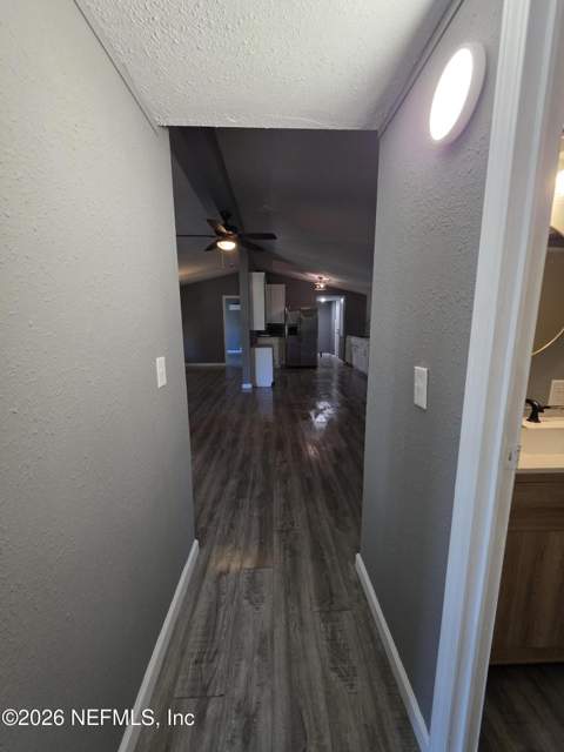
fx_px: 282
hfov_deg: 89.9
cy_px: 376
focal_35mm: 13
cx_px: 282
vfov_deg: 106.2
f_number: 1.9
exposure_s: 1/120
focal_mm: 2.2
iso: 250
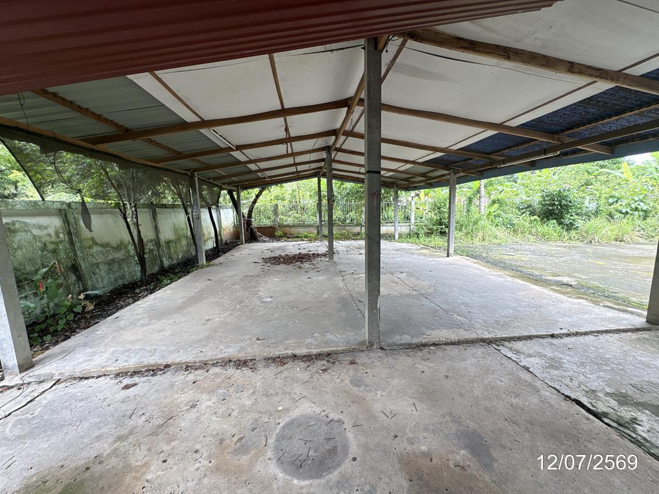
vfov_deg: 85.7
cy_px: 247
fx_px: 266
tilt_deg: -7.1
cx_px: 330
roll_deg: +1.8
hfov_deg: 102.1
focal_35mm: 14
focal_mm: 2.22
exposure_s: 1/99
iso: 40
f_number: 2.2
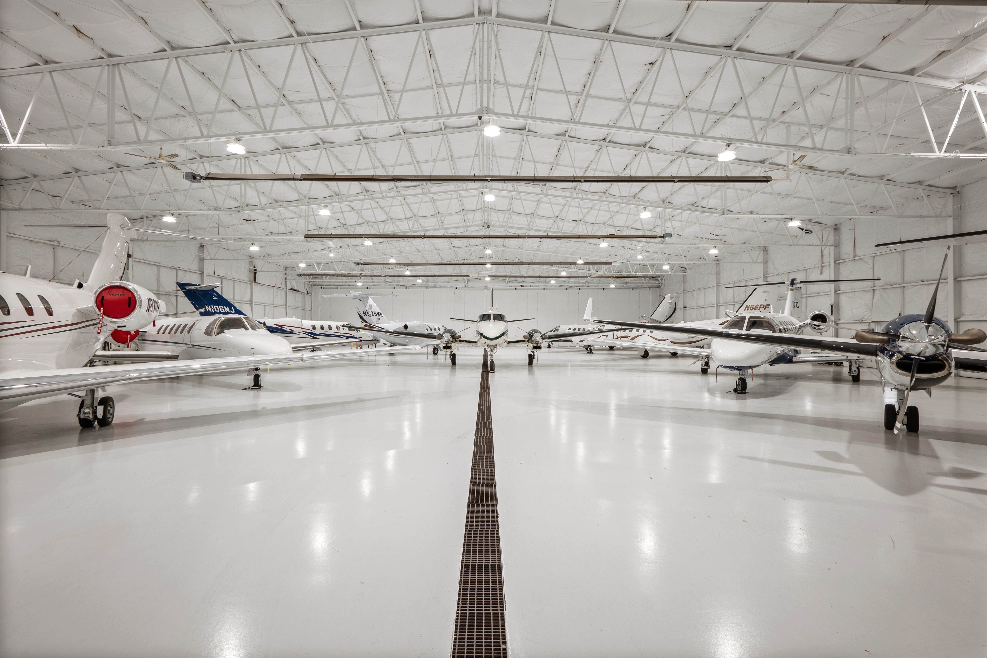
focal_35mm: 16
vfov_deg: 73.7
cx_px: 494
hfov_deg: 96.7
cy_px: 329
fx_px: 439
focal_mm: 16
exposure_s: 1/6
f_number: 9
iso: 250
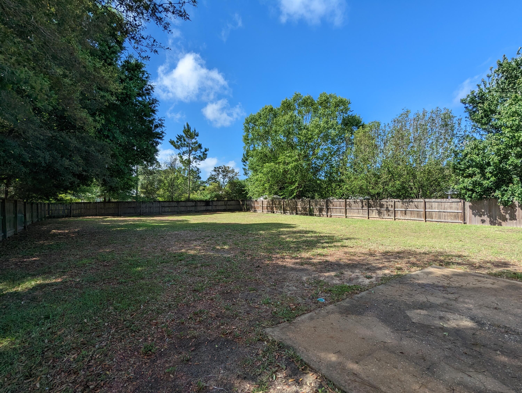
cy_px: 196
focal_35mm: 16
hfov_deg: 94.4
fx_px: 242
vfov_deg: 78.2
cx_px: 261
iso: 53
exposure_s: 1/1366
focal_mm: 2.35
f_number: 2.2
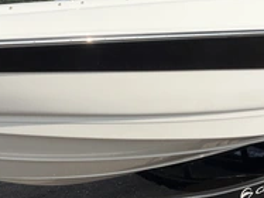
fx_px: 473
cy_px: 75
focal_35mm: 62
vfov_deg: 23.6
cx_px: 148
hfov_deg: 31.2
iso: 25
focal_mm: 3
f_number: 1.8
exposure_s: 1/2959
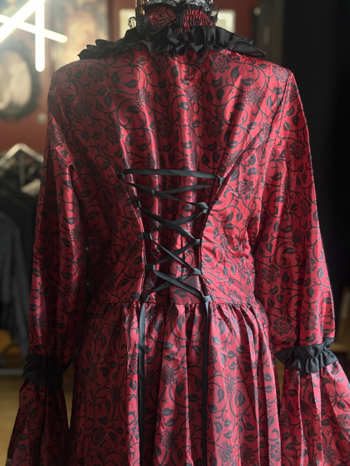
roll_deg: -0.5
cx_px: 175
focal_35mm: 52
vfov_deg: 36.8
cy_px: 233
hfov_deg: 28.0
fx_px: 701
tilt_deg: -7.1
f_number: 1.6
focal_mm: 5.96
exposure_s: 1/40
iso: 160
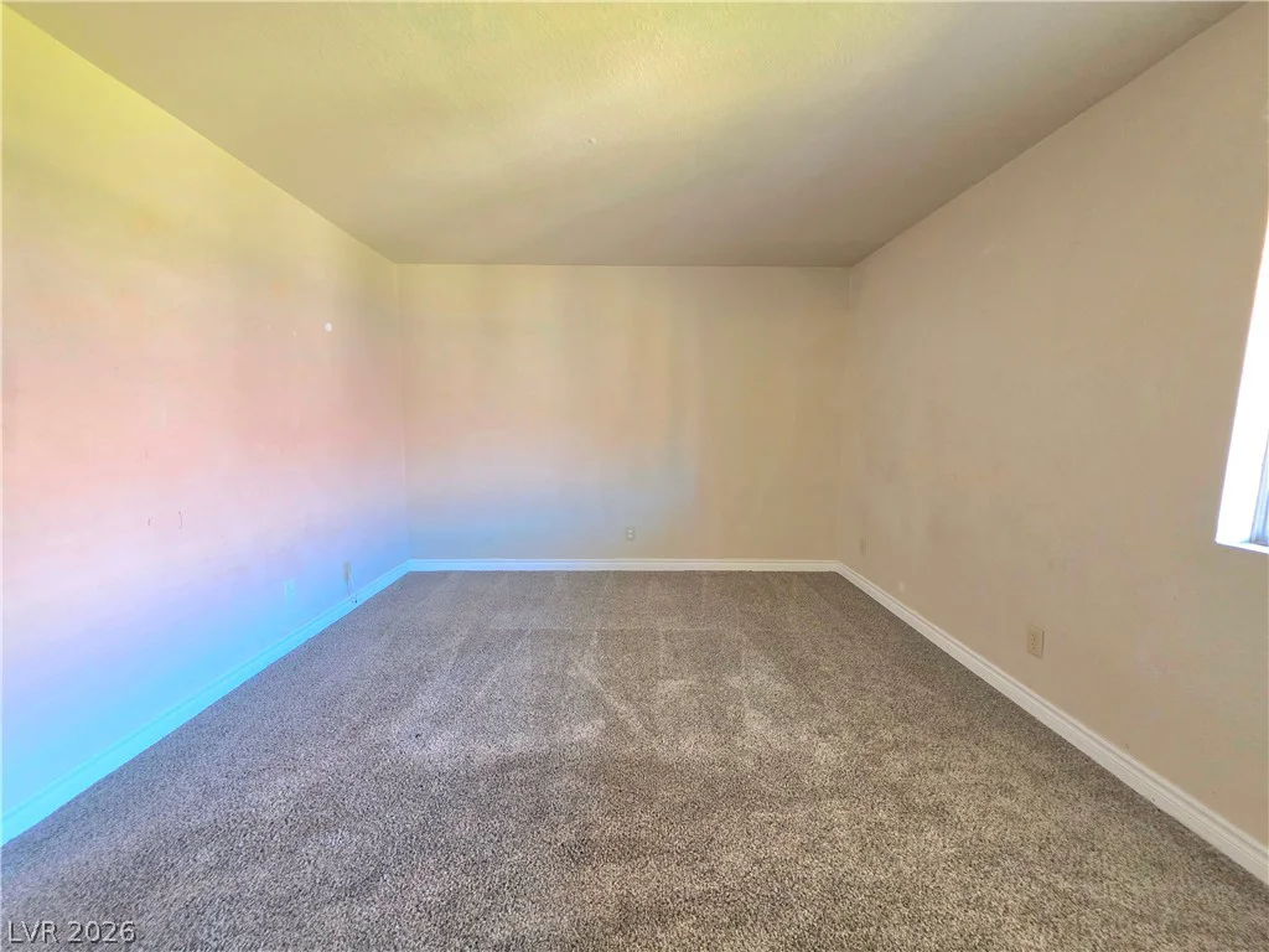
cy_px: 476
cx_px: 634
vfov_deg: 89.9
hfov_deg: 106.2
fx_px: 477
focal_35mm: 13
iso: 640
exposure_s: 1/60.2
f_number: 1.9
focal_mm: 2.2
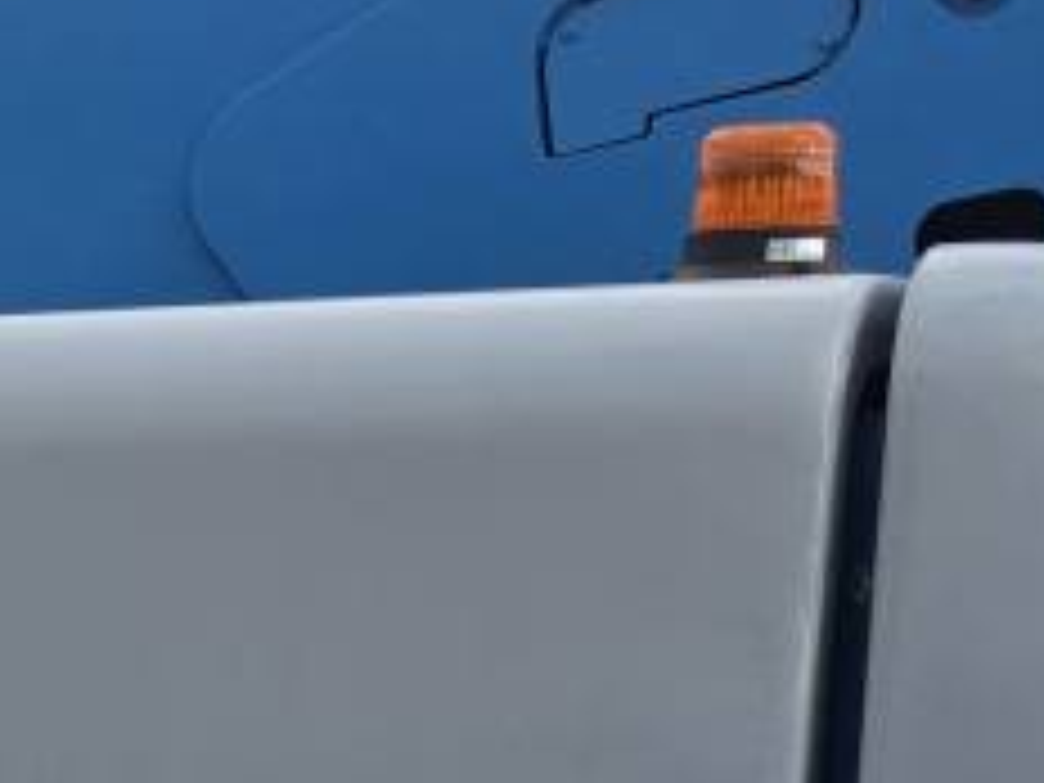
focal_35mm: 119
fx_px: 3589
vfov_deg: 12.0
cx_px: -981
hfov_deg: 14.1
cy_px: 1084
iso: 64
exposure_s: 1/3889
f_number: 1.4
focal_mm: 6.5
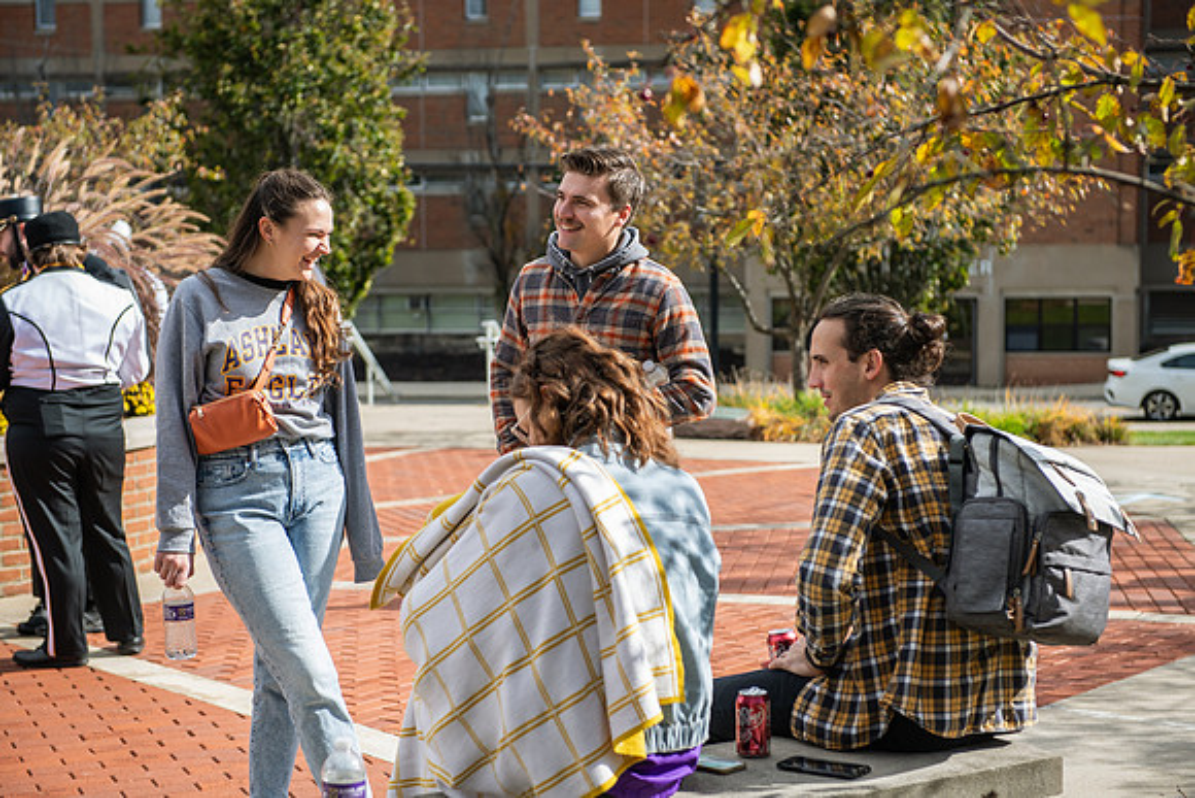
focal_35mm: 66
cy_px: 399
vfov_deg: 20.6
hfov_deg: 30.5
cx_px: 598
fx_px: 2191
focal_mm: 66
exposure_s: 1/500
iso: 100
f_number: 4
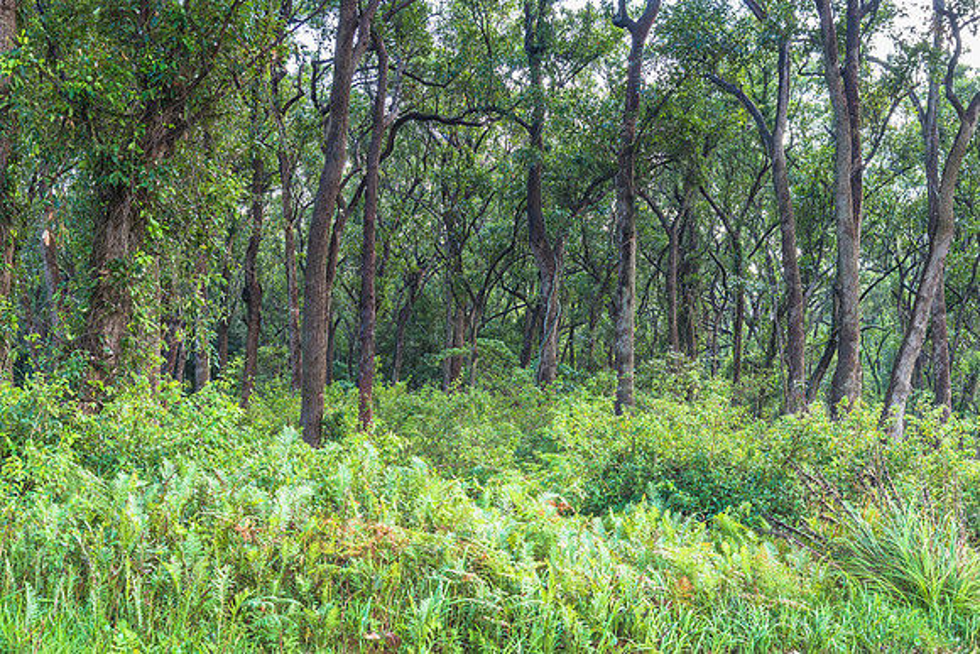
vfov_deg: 24.9
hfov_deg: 36.6
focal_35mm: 54
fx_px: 1480
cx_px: 519
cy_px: 349
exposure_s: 1/60
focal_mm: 50
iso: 400
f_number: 7.1
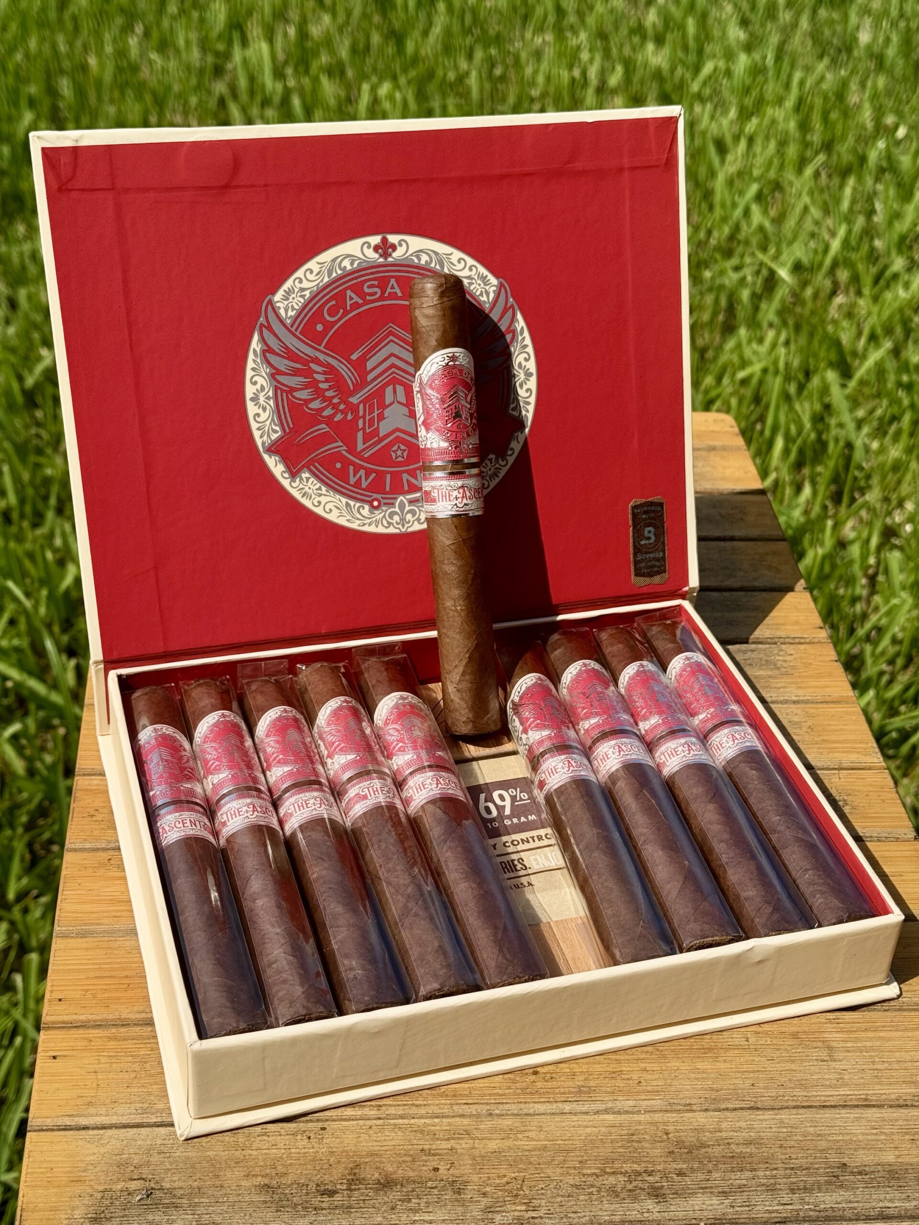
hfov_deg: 30.3
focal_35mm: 48
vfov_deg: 39.7
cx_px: 460
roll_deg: -2.3
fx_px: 1699
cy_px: 612
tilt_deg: -36.6
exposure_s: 1/5848
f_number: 1.78
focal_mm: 6.76
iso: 64
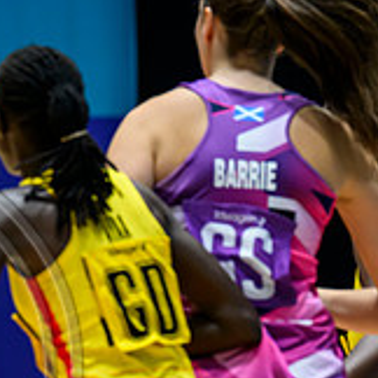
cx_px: -159
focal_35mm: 610
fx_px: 7536
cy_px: 370
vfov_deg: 2.9
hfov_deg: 2.9
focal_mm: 200
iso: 2500
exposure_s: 1/1250
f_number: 3.5
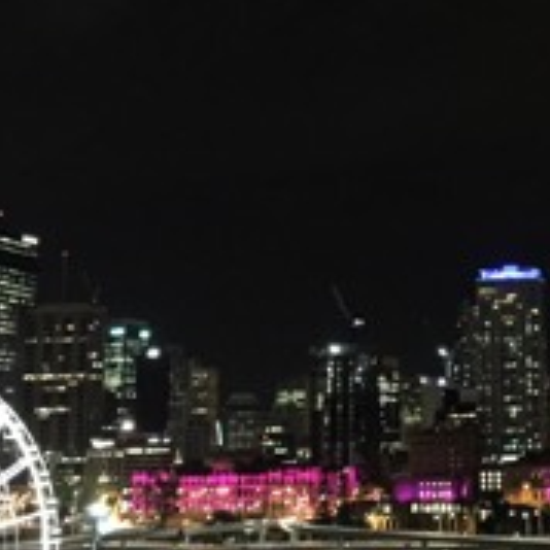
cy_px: 235
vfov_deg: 23.0
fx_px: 1348
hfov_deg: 22.4
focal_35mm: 75
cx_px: 519
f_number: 2.2
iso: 1000
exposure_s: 1/15
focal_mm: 4.15
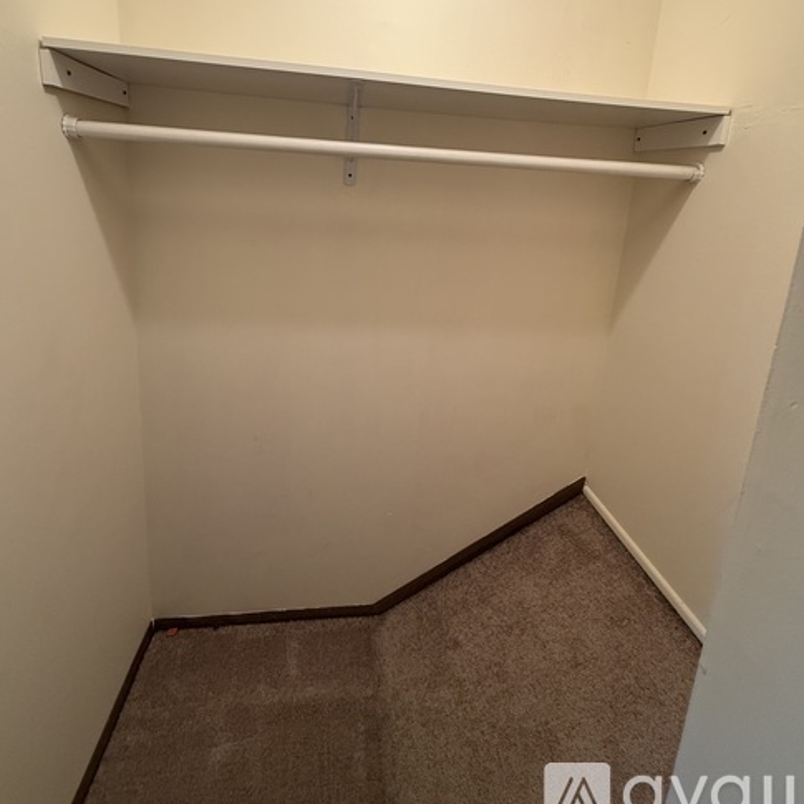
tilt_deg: -10.4
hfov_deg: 84.0
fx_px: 447
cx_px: 398
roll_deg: -4.3
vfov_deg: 81.5
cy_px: 276
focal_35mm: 17
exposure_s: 1/120
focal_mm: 2.22
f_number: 2.2
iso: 250
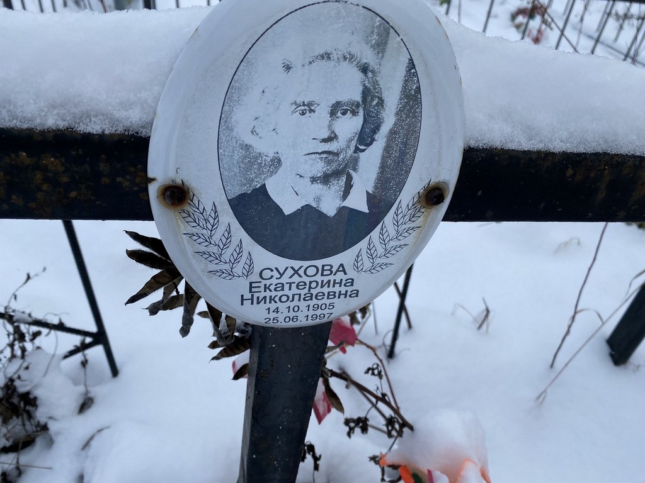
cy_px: 242
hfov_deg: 67.3
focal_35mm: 26
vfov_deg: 53.1
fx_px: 484
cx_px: 322
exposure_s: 1/1053
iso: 32
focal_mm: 4.25
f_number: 1.8
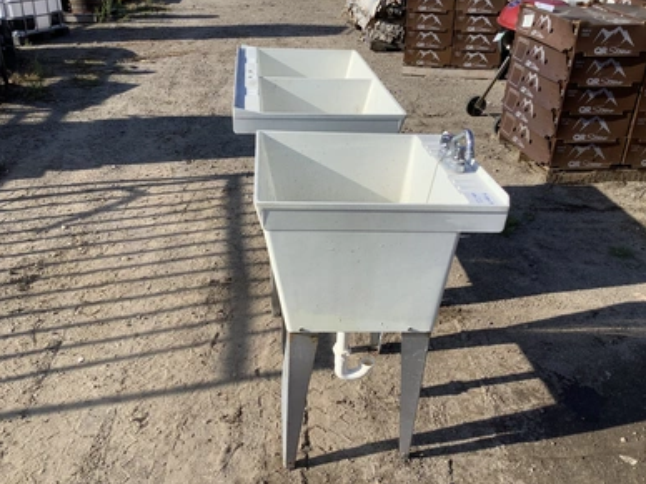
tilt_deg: -28.1
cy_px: 246
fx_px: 597
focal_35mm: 32
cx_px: 315
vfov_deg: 44.2
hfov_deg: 56.8
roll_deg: -2.8
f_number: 2.4
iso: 25
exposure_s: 1/1381
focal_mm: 3.3
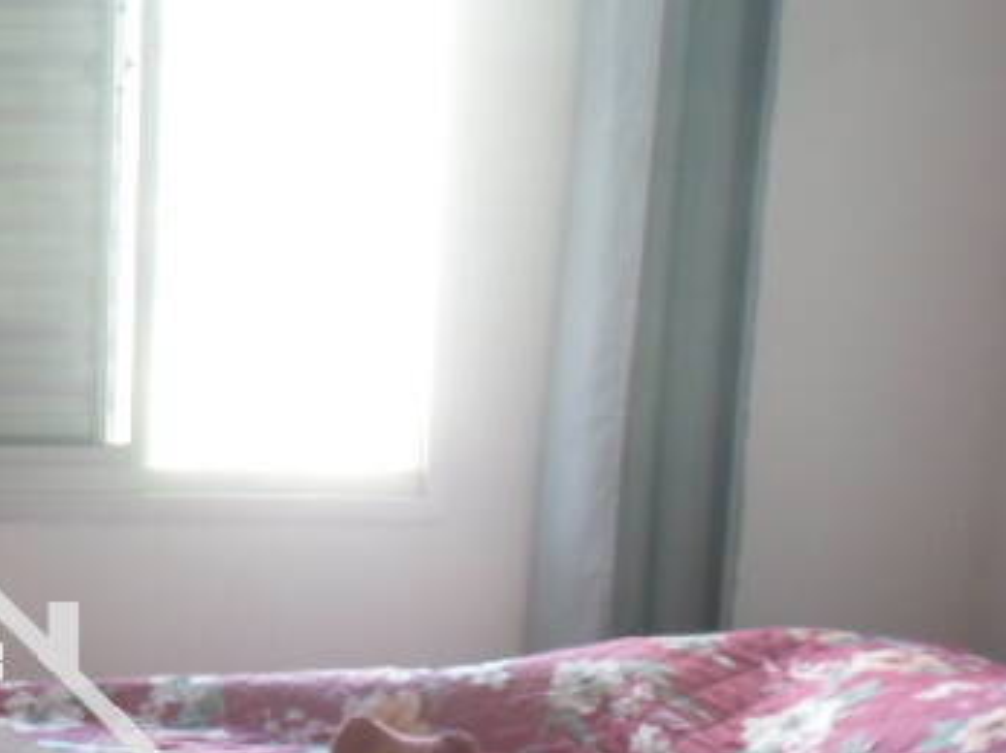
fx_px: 2149
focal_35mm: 74
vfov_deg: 19.1
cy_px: 811
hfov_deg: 25.0
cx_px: -9
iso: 100
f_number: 2.5
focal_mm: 4.5
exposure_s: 1/30
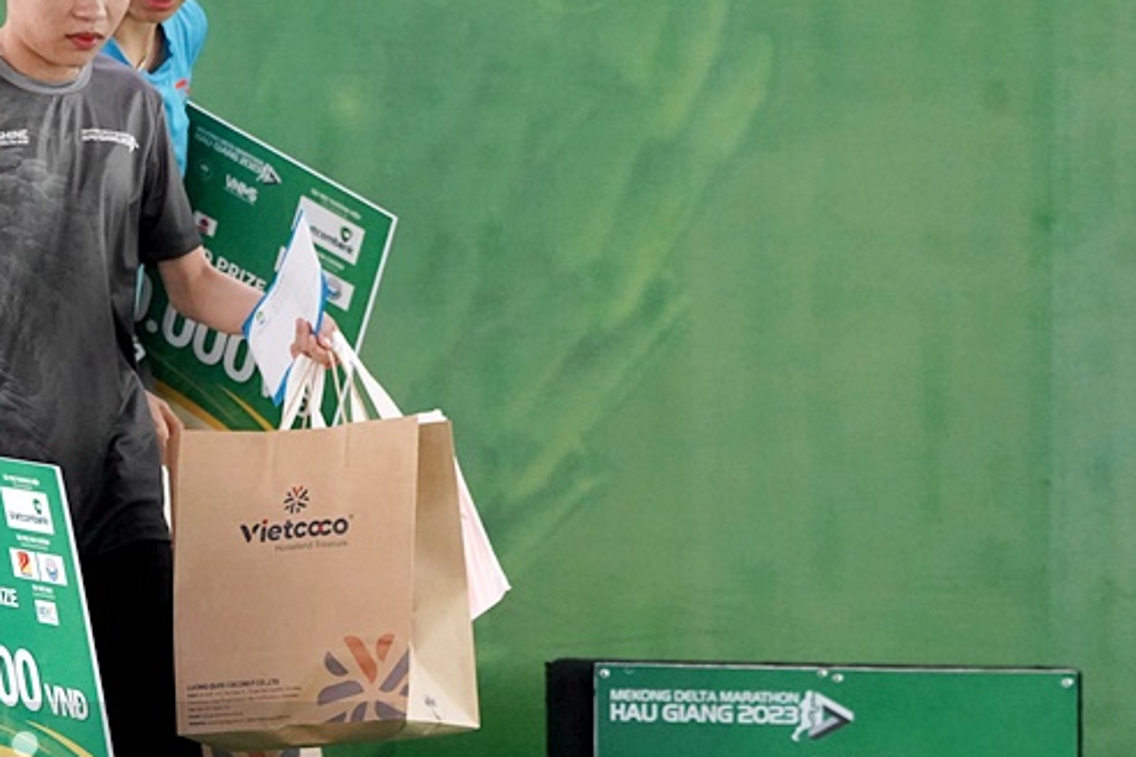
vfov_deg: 3.6
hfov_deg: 5.5
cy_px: 392
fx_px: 11896
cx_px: 199
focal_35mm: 377
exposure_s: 1/500
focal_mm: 206
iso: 6400
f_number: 5.6
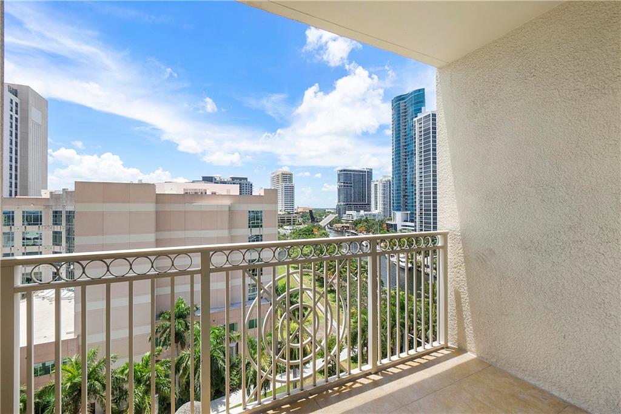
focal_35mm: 15
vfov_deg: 77.3
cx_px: 310
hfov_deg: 100.4
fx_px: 259
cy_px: 207
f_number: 10
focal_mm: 10
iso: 160
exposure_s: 1/1250
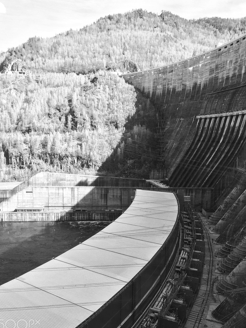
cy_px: 169
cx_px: 122
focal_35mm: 33
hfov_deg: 43.0
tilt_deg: -6.5
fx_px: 313
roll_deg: -1.7
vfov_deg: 55.3
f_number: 2.2
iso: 32
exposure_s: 1/403
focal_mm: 4.15
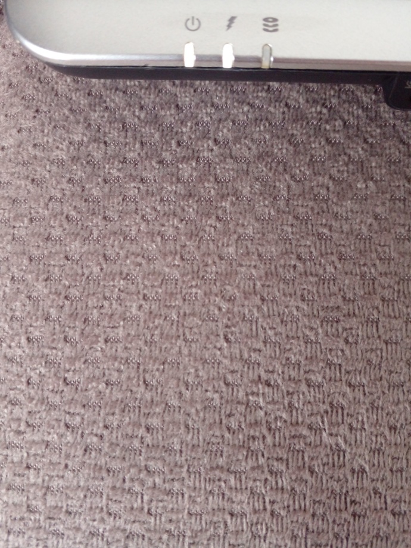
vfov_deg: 65.3
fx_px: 427
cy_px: 274
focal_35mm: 27
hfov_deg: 51.4
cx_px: 206
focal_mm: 3.6
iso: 250
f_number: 1.9
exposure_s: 1/33.3
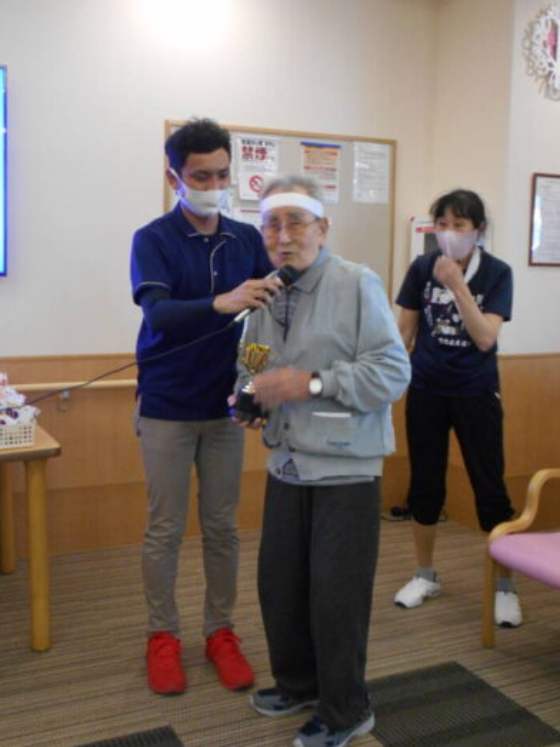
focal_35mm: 39
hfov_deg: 36.7
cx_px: 243
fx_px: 842
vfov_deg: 47.7
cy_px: 320
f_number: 3.6
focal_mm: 5.8
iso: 400
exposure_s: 1/13
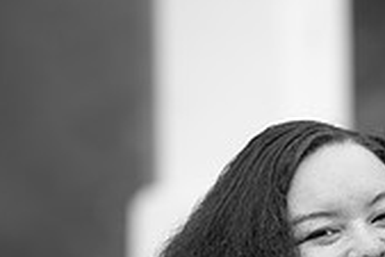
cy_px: 342
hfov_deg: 7.0
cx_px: 376
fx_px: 3125
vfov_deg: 4.7
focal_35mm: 292
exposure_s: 1/250
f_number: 1.2
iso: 64
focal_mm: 85
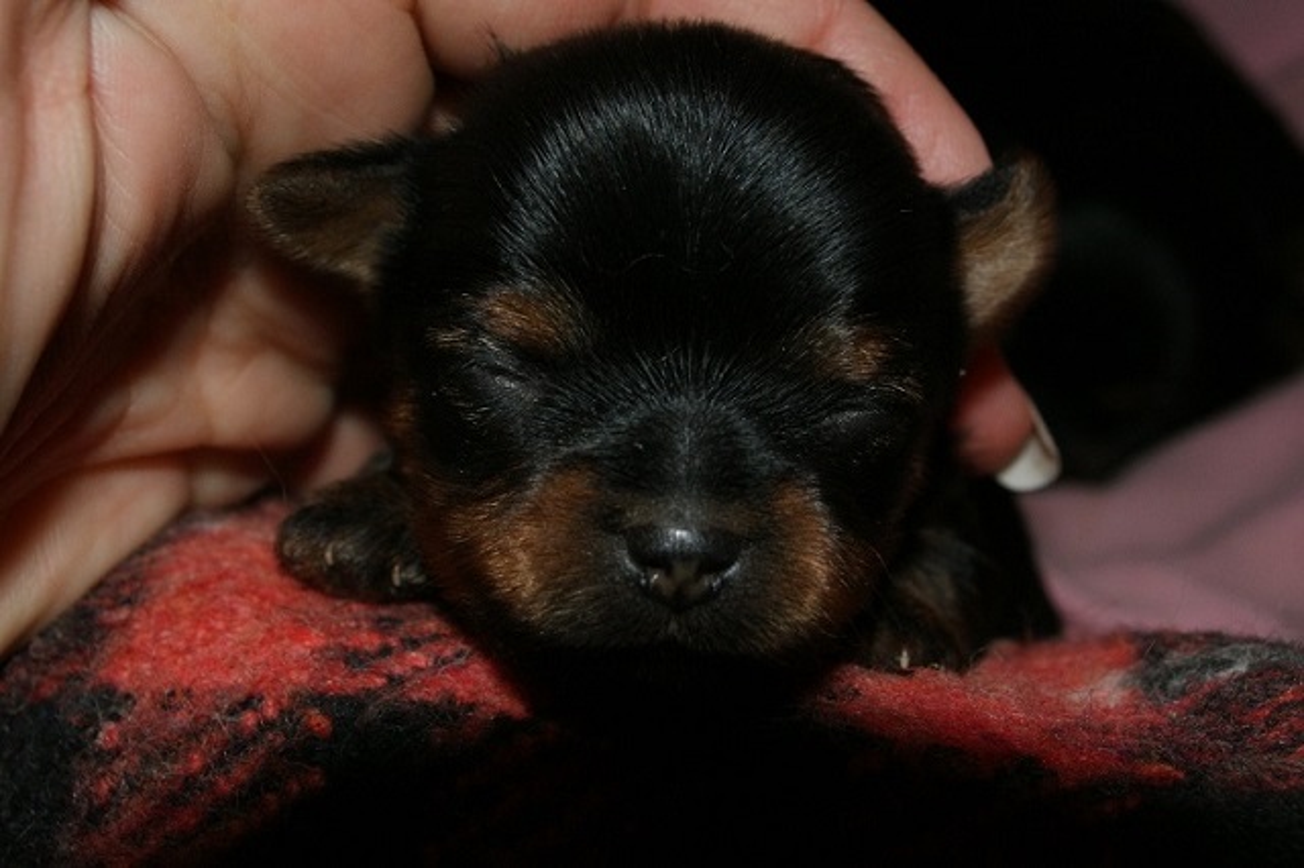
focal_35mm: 52
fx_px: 1901
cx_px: 652
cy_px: 434
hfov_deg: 37.9
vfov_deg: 25.7
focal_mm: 35
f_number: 9
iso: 400
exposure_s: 1/60
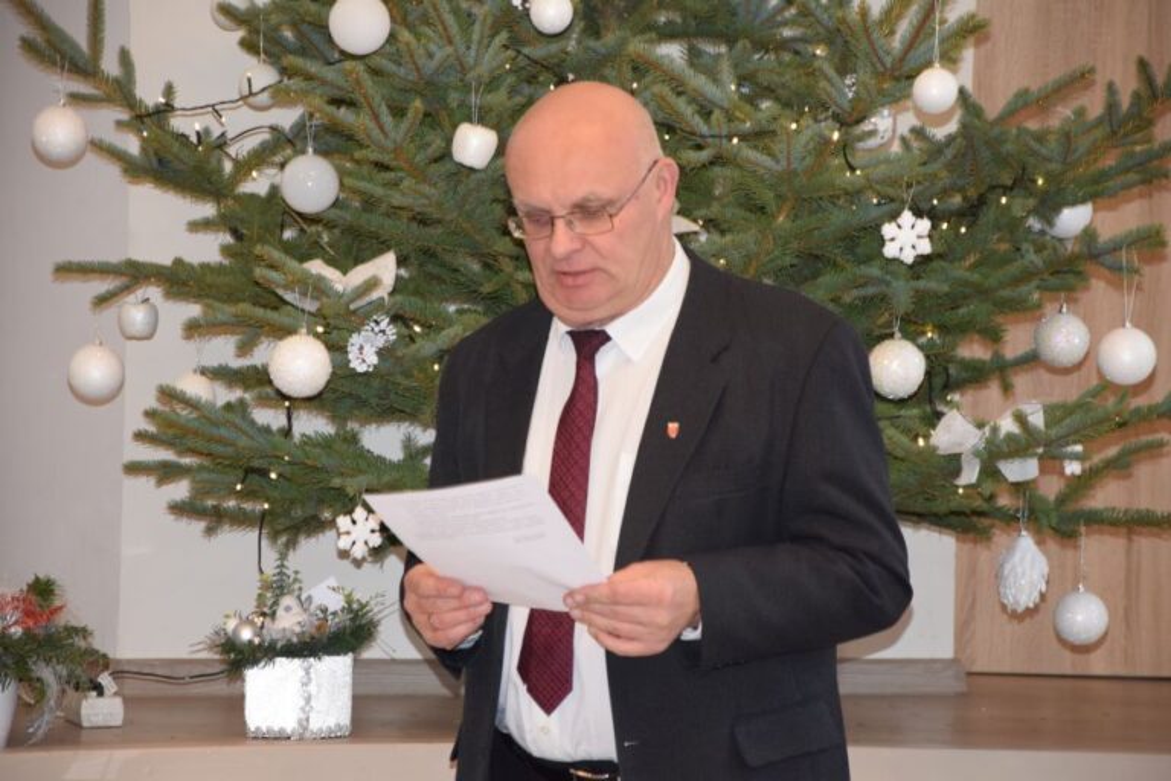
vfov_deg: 8.7
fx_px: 5123
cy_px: 390
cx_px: 586
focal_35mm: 158
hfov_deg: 13.0
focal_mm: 105
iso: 1100
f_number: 5.6
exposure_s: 1/60
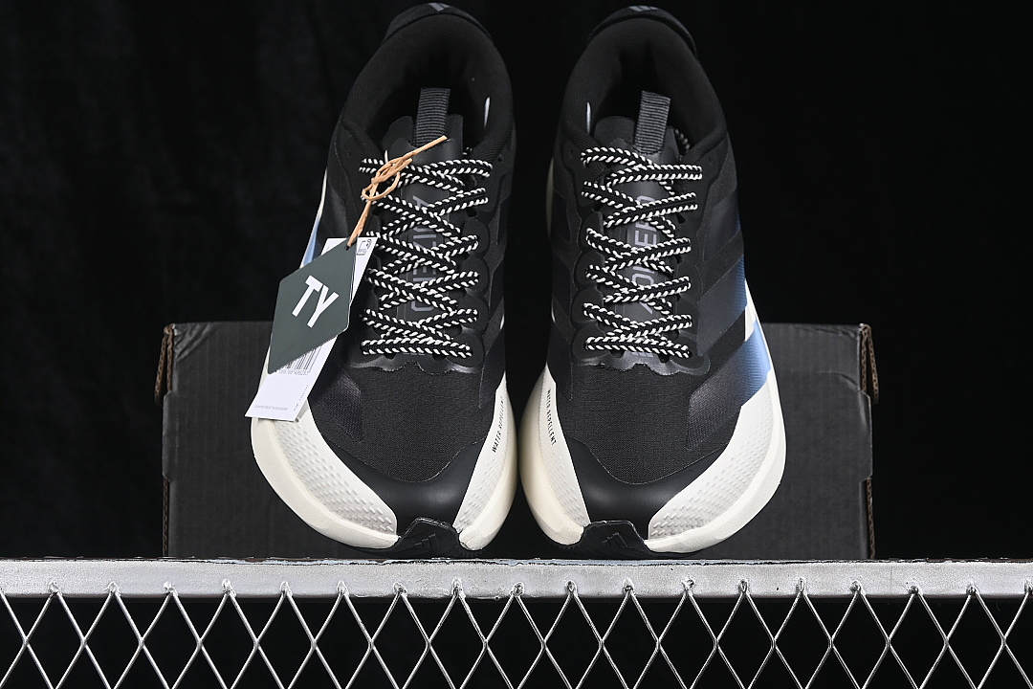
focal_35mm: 75
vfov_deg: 18.2
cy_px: 344
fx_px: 2152
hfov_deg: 27.0
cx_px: 516
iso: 160
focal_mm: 50
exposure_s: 1/60
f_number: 6.3
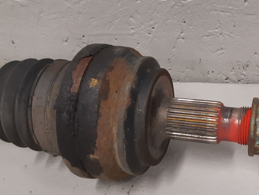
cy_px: 102
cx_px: 177
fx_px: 337
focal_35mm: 45
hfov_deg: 41.4
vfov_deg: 32.2
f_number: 1.7
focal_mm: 3.93
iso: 160
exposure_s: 1/50
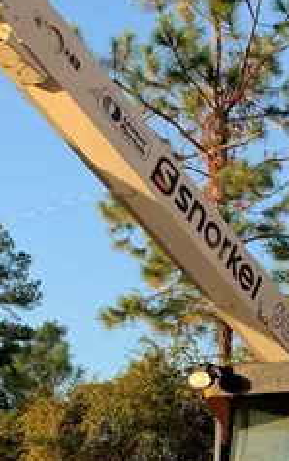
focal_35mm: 85
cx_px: 332
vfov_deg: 22.0
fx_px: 1070
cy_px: 592
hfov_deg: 14.9
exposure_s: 1/358
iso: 25
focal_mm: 4.25
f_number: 1.8
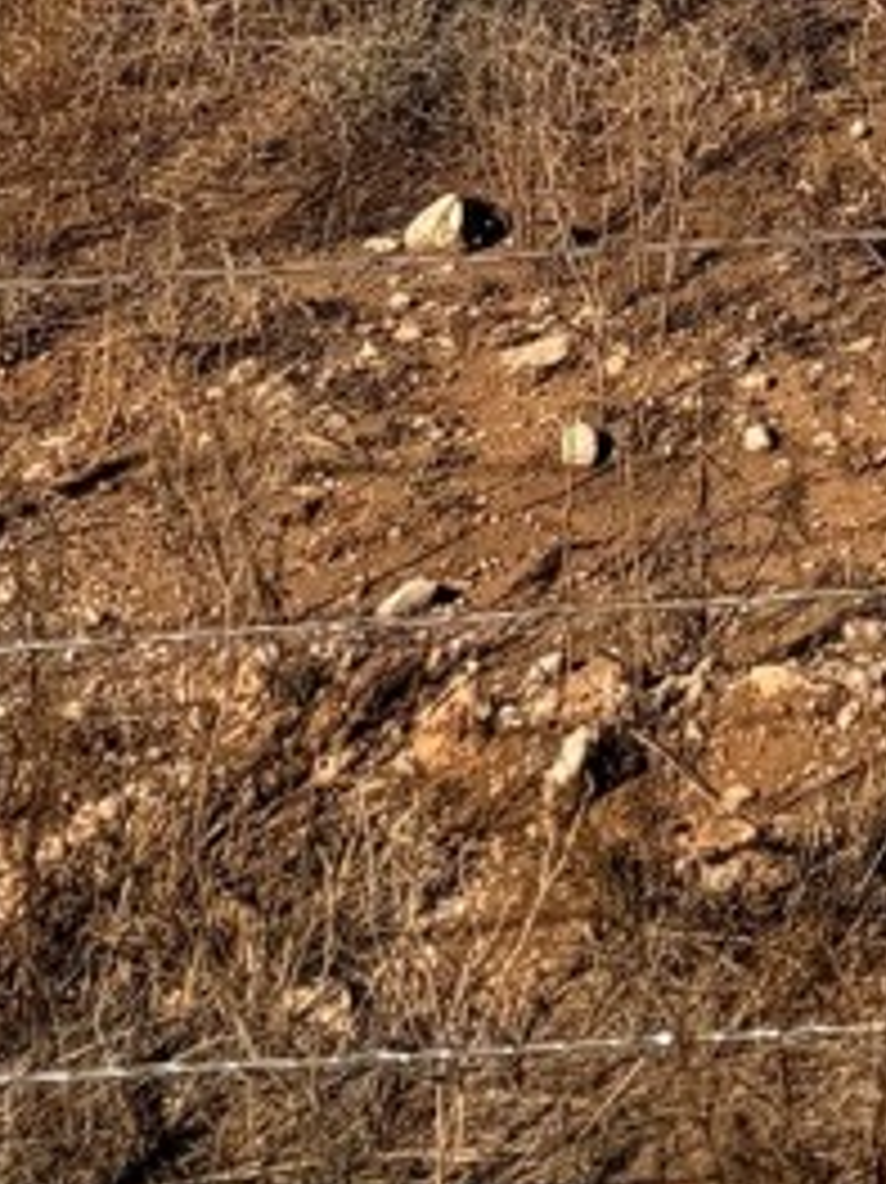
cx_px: 2568
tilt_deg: -0.1
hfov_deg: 8.9
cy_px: -1805
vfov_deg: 11.3
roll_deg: -0.6
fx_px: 4782
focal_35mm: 140
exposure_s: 1/8130
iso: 80
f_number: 1.78
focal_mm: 6.76
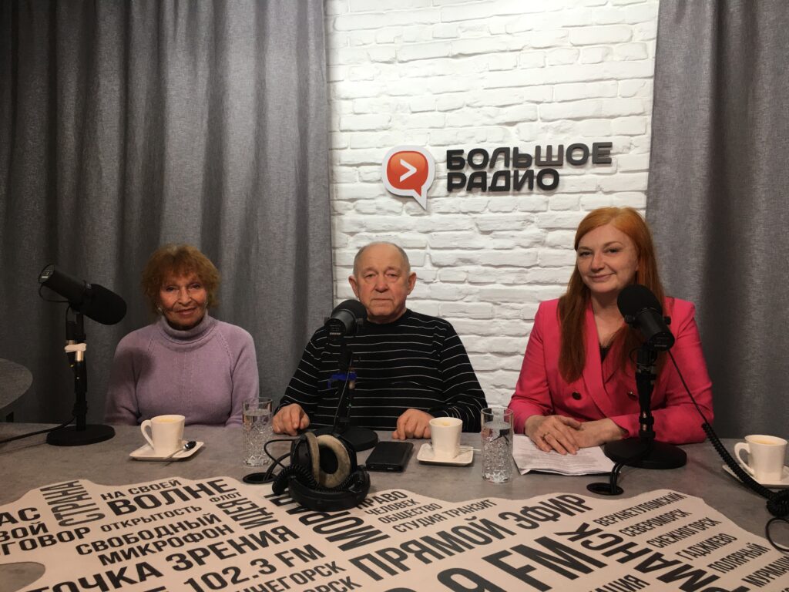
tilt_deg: -2.6
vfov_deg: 48.2
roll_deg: -0.9
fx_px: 661
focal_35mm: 29
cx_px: 394
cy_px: 296
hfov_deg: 61.7
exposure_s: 1/33
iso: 25
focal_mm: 4.15
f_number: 2.2
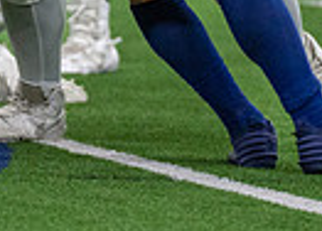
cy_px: -247
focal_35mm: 1250
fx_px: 11449
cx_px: -191
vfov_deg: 1.2
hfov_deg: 1.6
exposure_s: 1/1000
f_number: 2.8
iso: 2000
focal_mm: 200
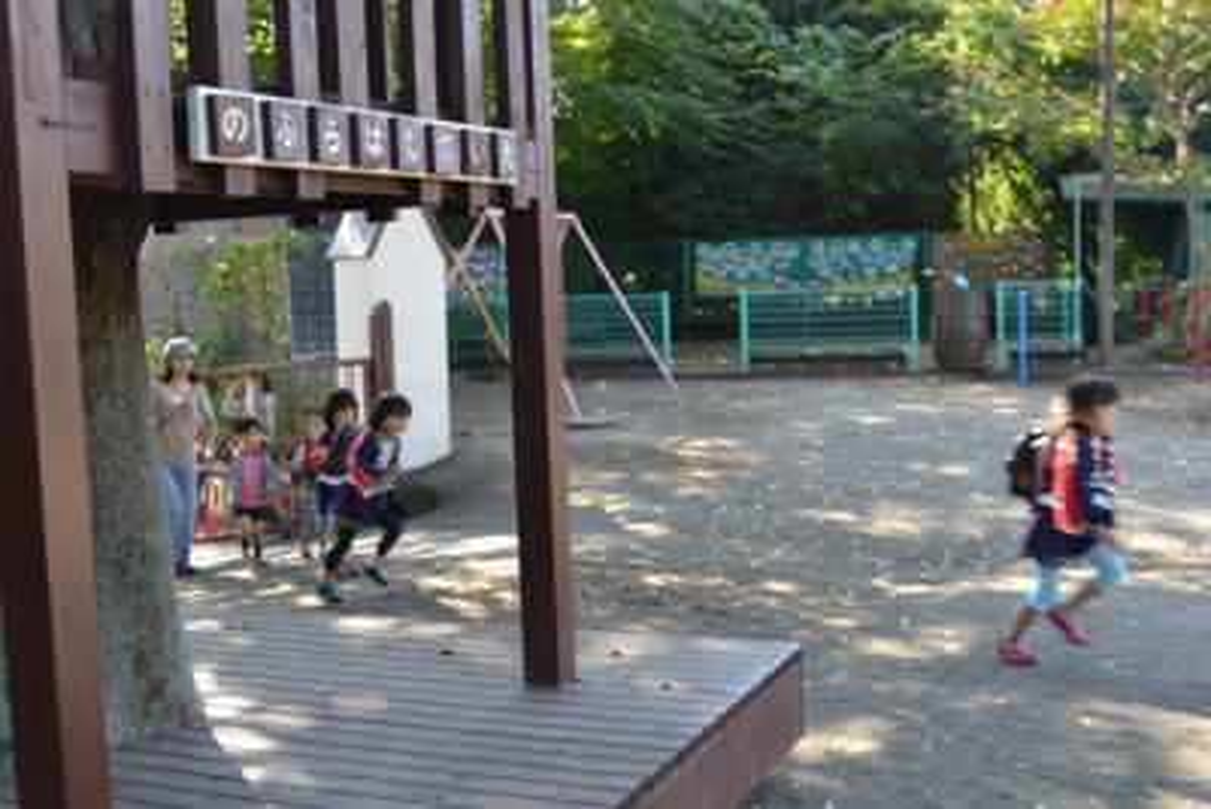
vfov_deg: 30.9
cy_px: 404
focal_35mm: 44
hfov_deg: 44.9
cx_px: 606
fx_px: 1464
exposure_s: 1/125
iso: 400
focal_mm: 29
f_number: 5.6
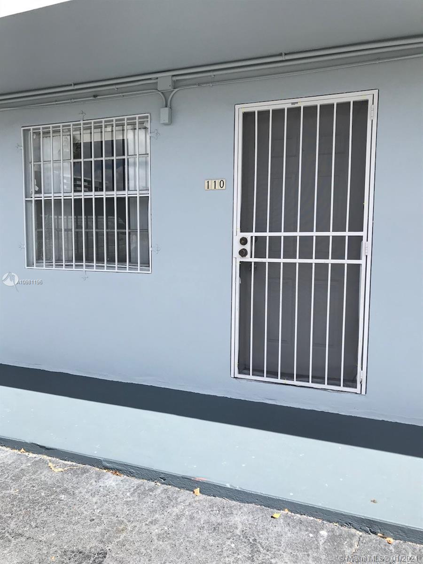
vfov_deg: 63.4
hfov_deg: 49.7
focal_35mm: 28
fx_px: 456
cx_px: 212
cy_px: 282
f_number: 1.8
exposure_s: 1/1597
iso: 20
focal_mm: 3.99
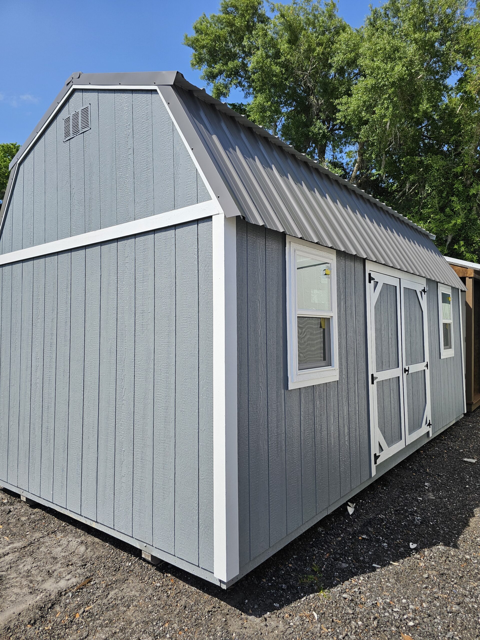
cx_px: 240
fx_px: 425
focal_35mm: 23
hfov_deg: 58.9
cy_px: 320
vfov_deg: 73.9
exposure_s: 1/2000
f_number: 1.7
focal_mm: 6.3
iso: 25
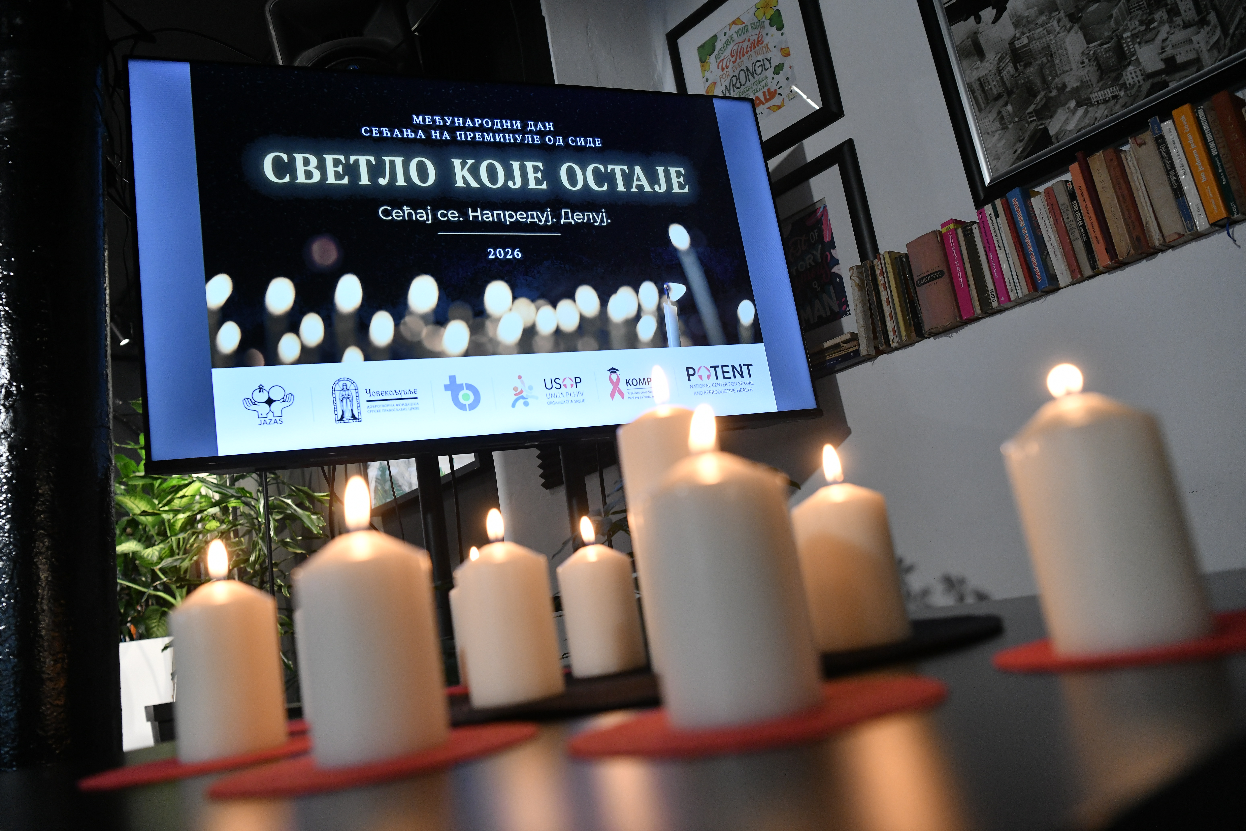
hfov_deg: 63.7
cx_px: 623
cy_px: 416
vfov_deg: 45.0
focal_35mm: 29
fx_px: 1004
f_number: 4.5
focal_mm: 29
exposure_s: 1/200
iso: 2500
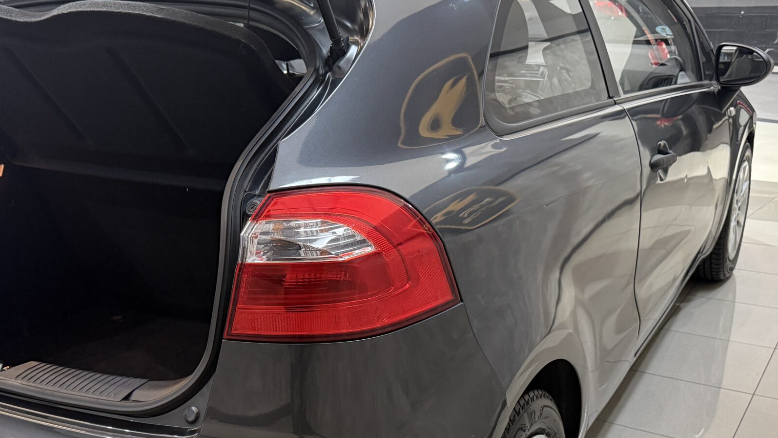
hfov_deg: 48.2
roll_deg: +3.0
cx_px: 339
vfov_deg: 28.0
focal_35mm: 42
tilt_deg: -22.7
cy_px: 325
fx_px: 866
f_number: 1.78
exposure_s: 1/50
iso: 400
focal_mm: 6.76
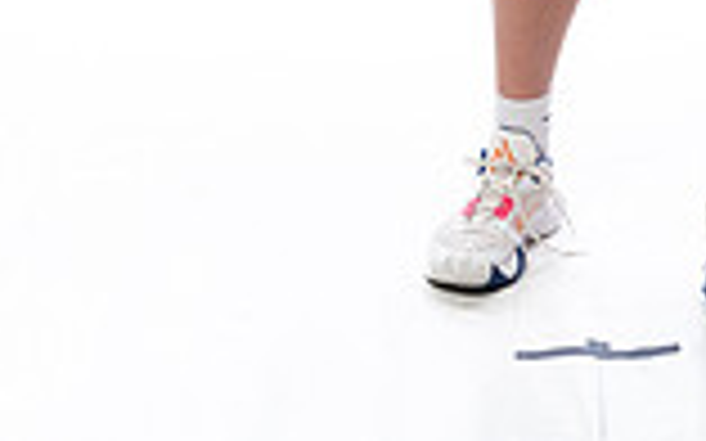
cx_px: 603
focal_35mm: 146
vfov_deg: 8.3
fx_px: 2808
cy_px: -567
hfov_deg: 14.2
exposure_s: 1/250
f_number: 5.6
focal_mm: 50
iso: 640
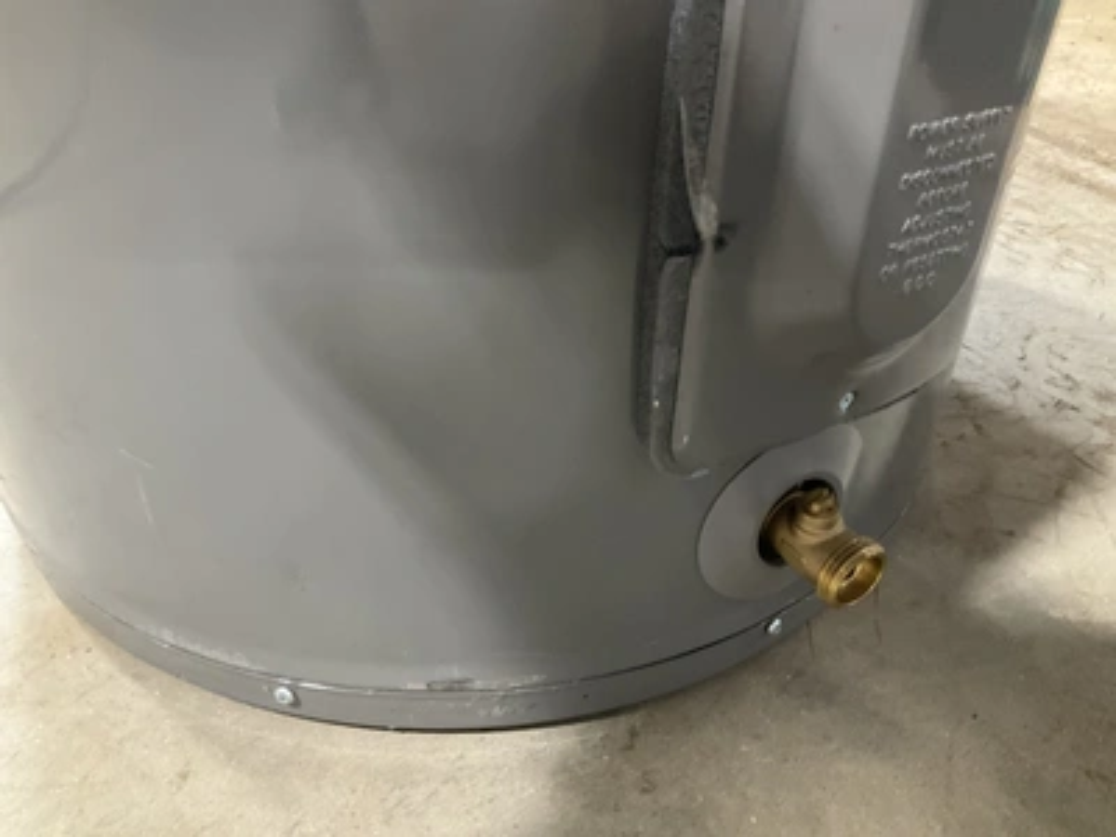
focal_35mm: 29
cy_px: 418
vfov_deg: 48.2
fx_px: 935
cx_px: 558
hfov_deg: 61.7
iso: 320
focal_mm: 3
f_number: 1.8
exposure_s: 1/37
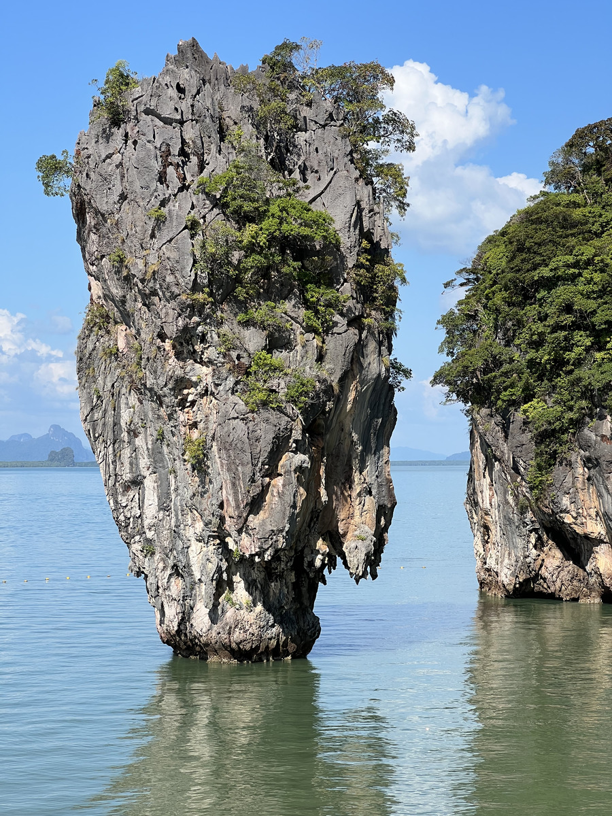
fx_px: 1815
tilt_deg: +2.4
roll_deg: +0.3
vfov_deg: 25.3
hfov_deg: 19.1
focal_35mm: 77
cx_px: 306
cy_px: 408
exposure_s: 1/708
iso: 32
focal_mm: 9
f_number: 2.8
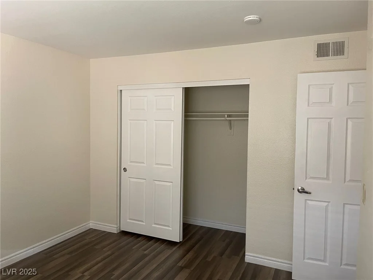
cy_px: 140
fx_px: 280
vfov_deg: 53.1
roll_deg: -0.9
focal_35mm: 26
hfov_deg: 67.3
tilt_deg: -1.7
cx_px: 186
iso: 320
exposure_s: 1/60
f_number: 1.6
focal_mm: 5.1
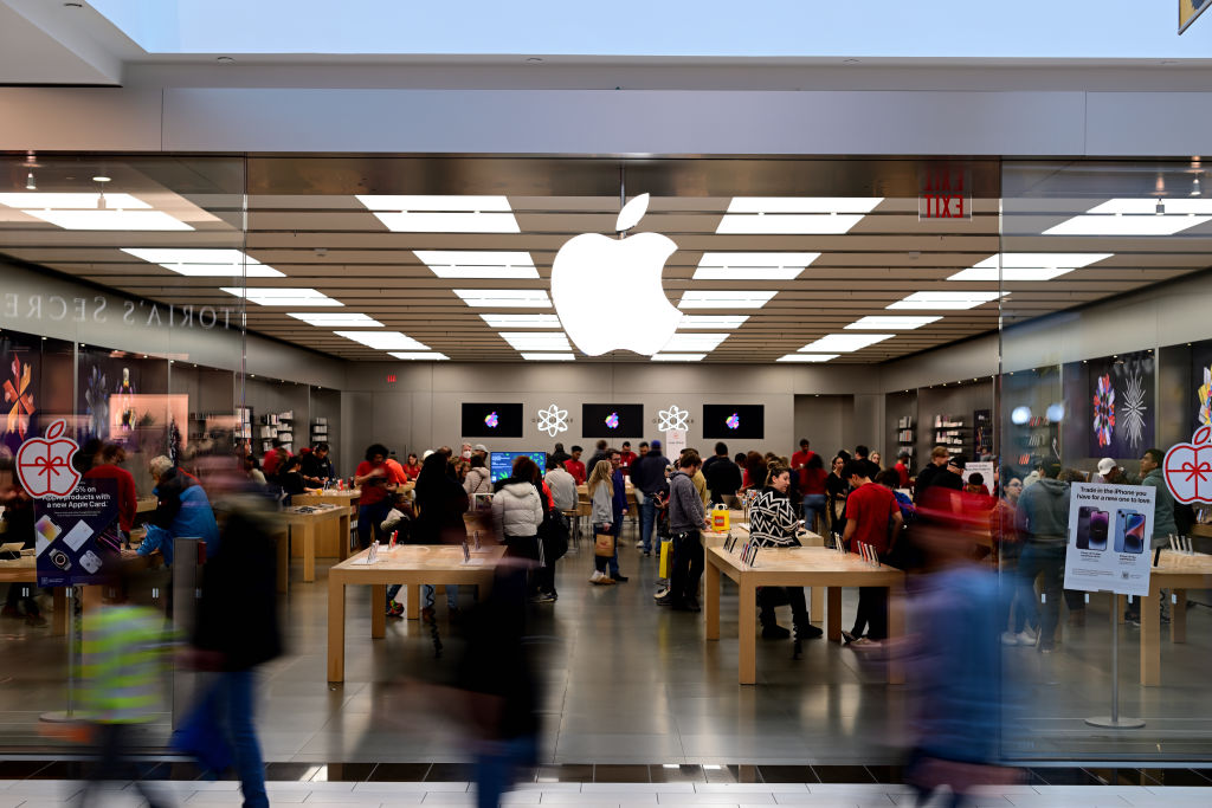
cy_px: 404
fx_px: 1683
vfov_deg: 27.0
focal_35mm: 50
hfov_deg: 39.6
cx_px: 606
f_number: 5
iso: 32
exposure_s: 1/5
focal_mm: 50
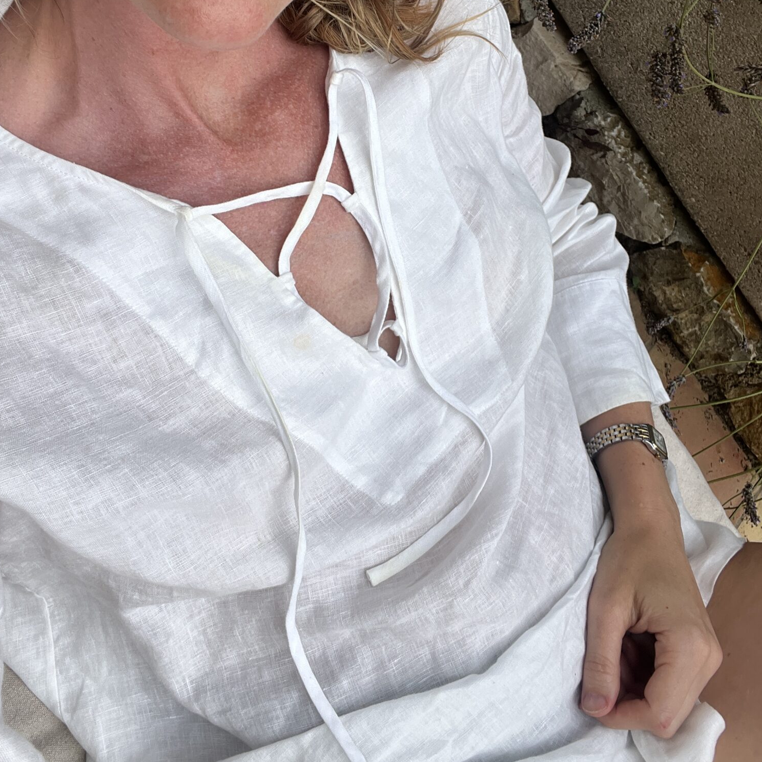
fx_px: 872
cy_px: 264
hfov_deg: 47.2
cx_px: 356
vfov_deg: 46.6
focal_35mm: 35
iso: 25
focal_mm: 2.71
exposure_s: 1/122
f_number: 2.2
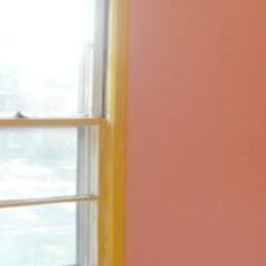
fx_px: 904
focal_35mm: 104
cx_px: 323
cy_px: 194
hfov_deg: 16.1
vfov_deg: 16.7
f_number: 3.5
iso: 320
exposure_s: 1/30
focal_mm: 6.3
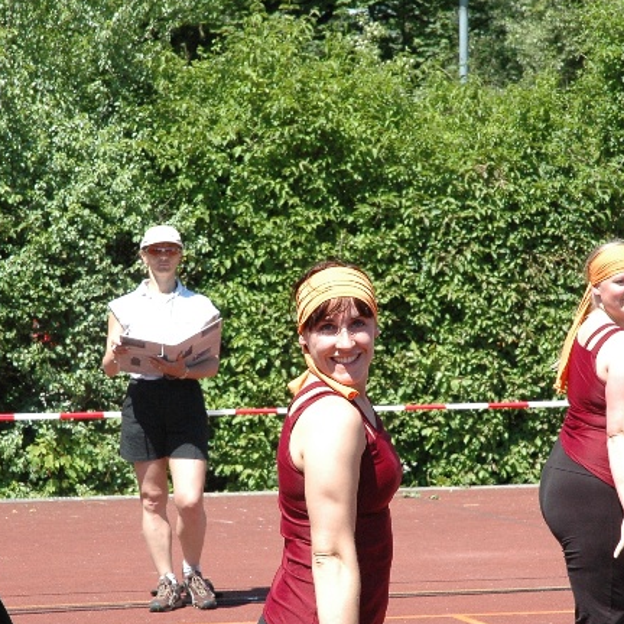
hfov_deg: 10.6
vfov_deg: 10.6
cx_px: 354
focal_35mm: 165
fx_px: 3365
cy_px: 337
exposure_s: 1/320
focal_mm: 70
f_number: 11
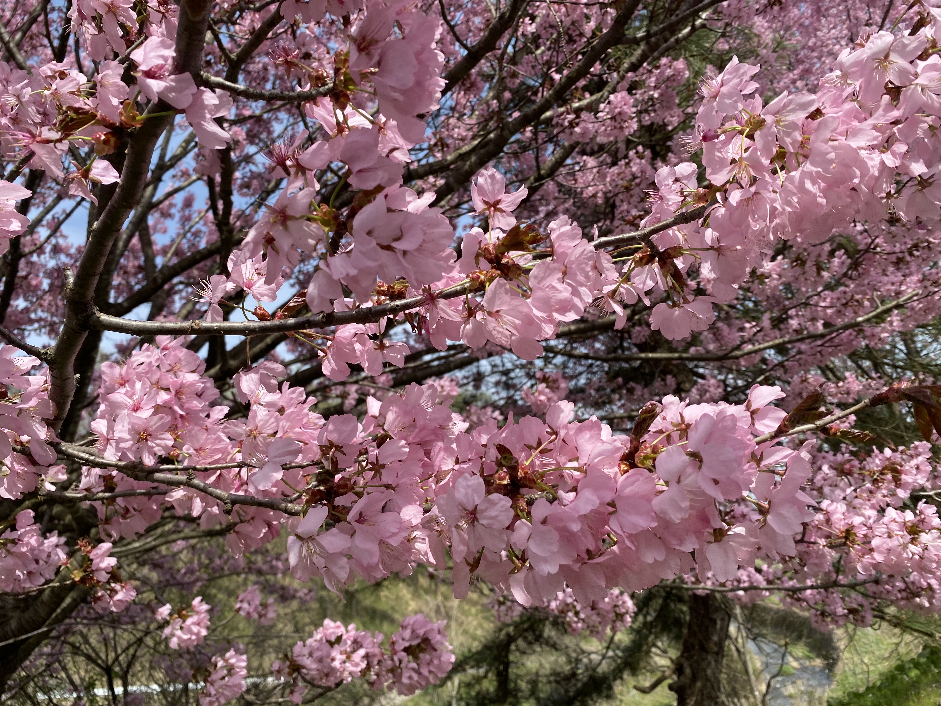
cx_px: 470
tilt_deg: +16.3
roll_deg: +10.5
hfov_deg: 67.3
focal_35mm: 26
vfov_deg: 53.1
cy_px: 353
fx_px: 707
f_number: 1.8
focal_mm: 4.25
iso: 32
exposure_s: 1/1543
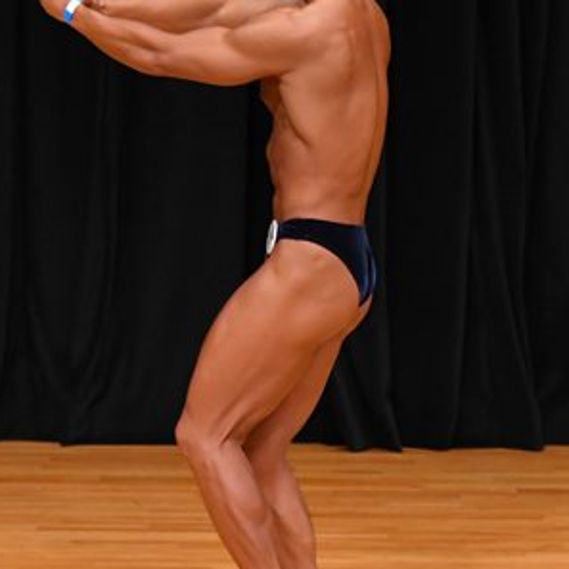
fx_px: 10507
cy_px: 280
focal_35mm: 565
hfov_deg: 3.1
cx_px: 409
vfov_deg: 3.1
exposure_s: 1/400
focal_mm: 170
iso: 3200
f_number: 5.6
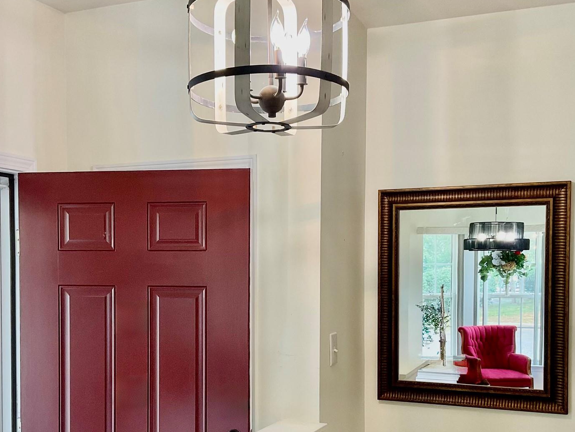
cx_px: 290
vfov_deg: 33.2
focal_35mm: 43
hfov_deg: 43.8
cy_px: 295
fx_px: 714
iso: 50
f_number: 1.8
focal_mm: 3
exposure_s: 1/60
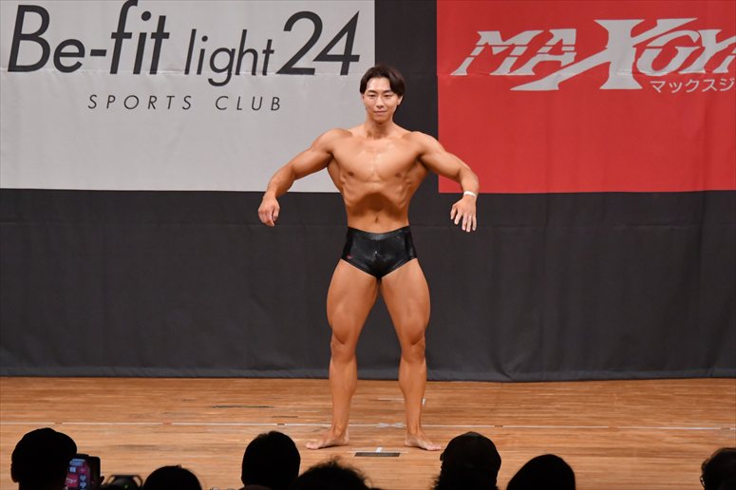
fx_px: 5211
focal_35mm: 255
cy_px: 245
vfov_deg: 5.4
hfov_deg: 8.1
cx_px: 368
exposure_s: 1/400
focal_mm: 170
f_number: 5.6
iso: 5600
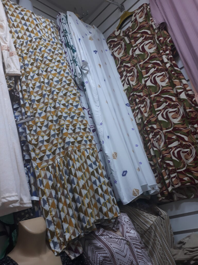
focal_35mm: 27
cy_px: 132
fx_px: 206
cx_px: 99
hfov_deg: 51.4
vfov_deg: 65.3
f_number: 1.9
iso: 64
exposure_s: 1/100
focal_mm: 3.6
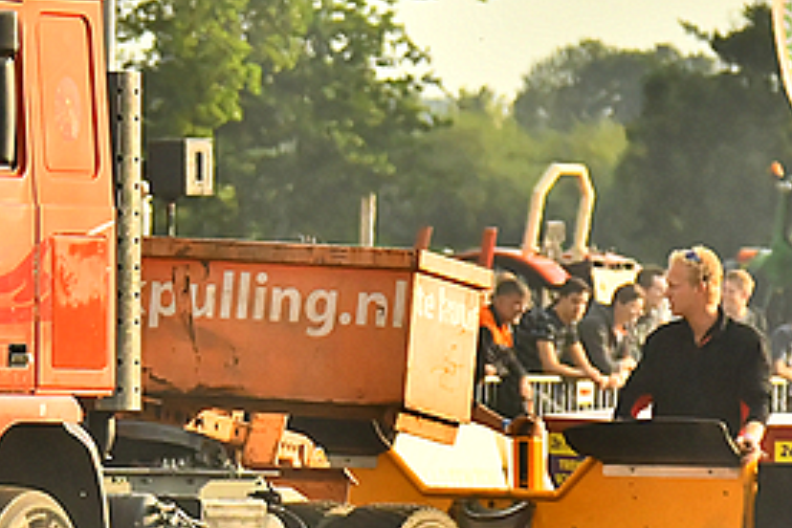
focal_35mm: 717
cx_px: -89
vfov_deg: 1.9
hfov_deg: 2.9
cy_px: 323
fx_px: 15783
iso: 1250
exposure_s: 1/6400
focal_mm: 165
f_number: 5.6
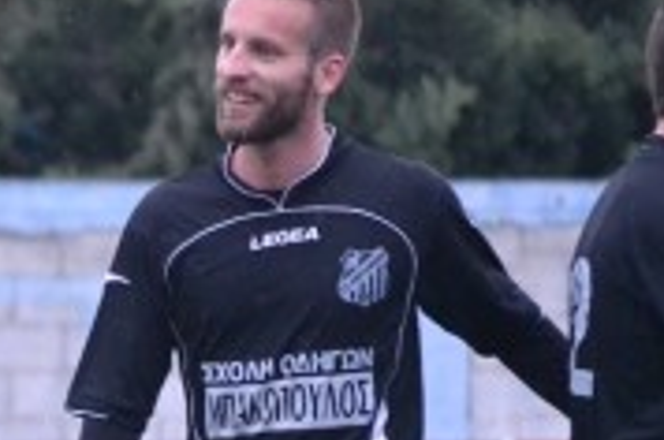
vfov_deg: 1.4
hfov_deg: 2.1
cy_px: 529
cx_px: -522
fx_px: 18466
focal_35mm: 1003
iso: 3200
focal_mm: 180
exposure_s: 1/400
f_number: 5.6
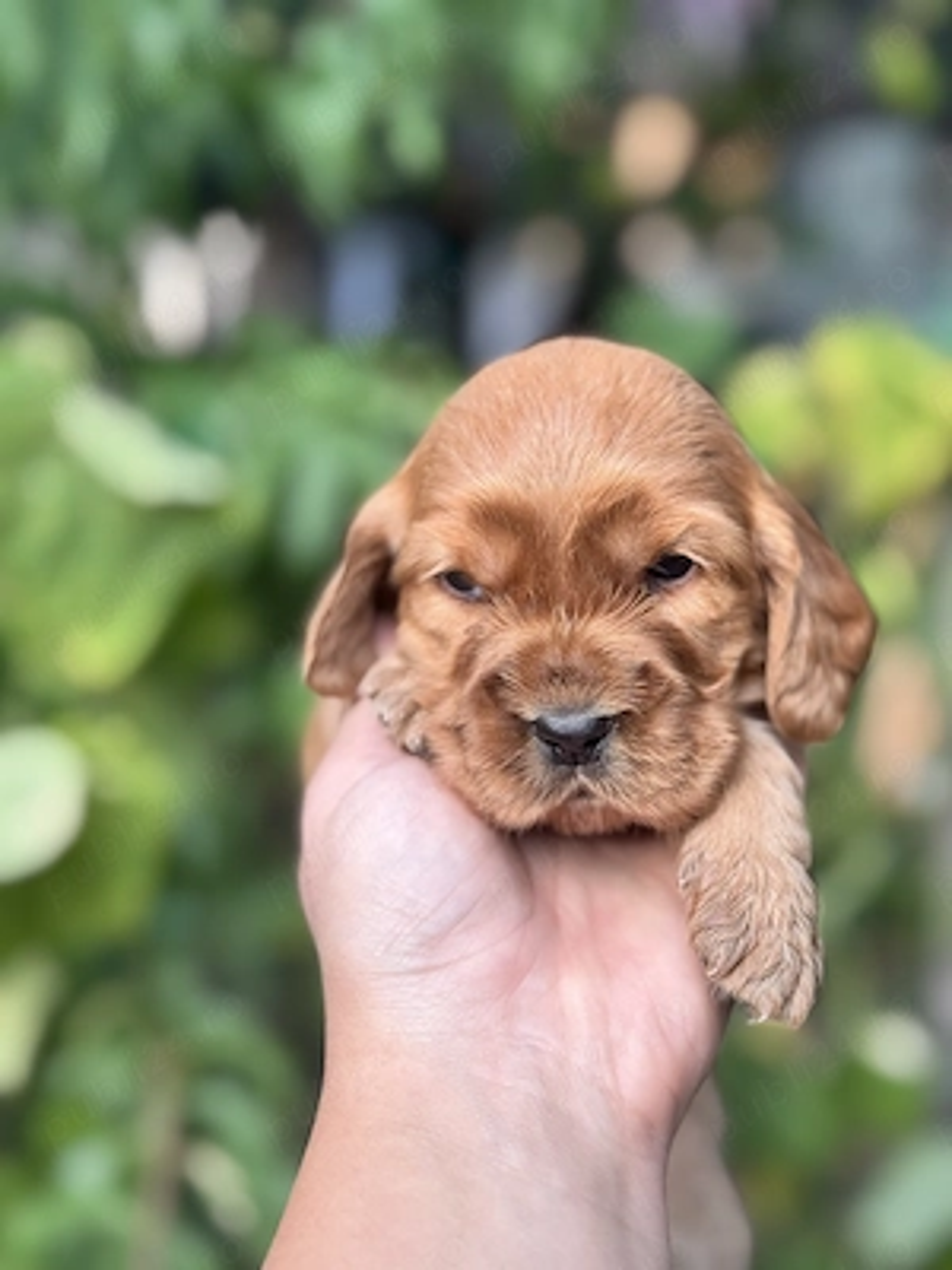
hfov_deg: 30.3
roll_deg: -1.9
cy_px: 635
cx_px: 476
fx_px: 1760
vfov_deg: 39.7
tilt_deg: -9.5
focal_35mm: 48
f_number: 1.78
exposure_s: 1/372
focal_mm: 6.76
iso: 64
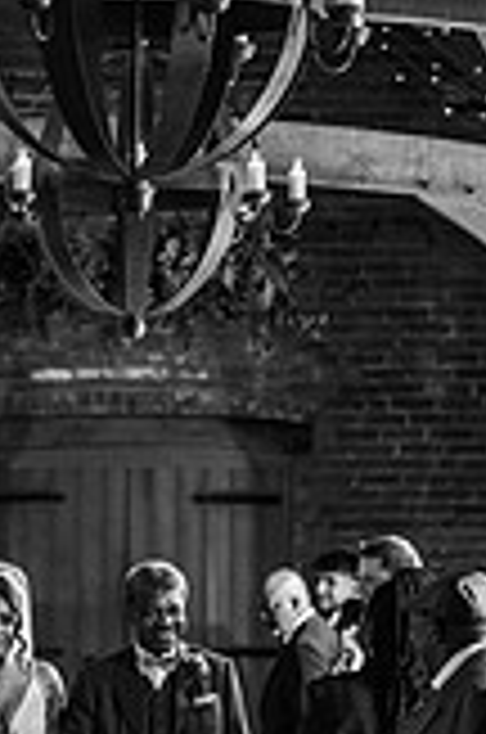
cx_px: 7
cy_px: 743
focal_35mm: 235
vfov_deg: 8.7
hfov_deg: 5.8
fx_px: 4779
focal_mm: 85
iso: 720
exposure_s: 1/200
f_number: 1.8
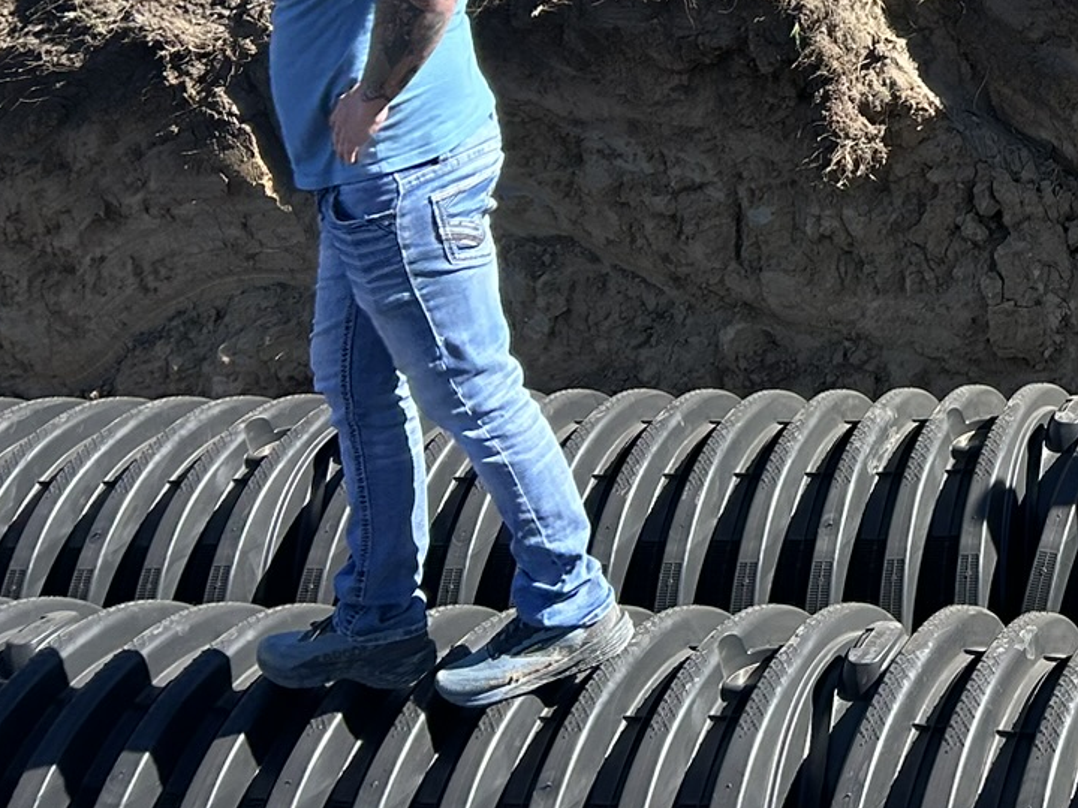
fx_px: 2304
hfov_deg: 23.2
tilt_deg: -3.6
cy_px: -298
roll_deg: +1.2
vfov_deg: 18.3
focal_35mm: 74
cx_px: 1418
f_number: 1.5
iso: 50
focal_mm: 5.7
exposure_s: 1/2353
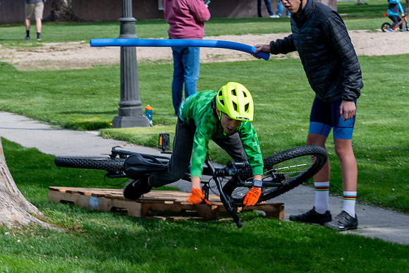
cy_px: 188
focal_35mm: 214
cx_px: 281
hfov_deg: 9.6
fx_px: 2432
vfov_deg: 6.4
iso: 200
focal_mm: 102
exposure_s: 1/160
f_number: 10
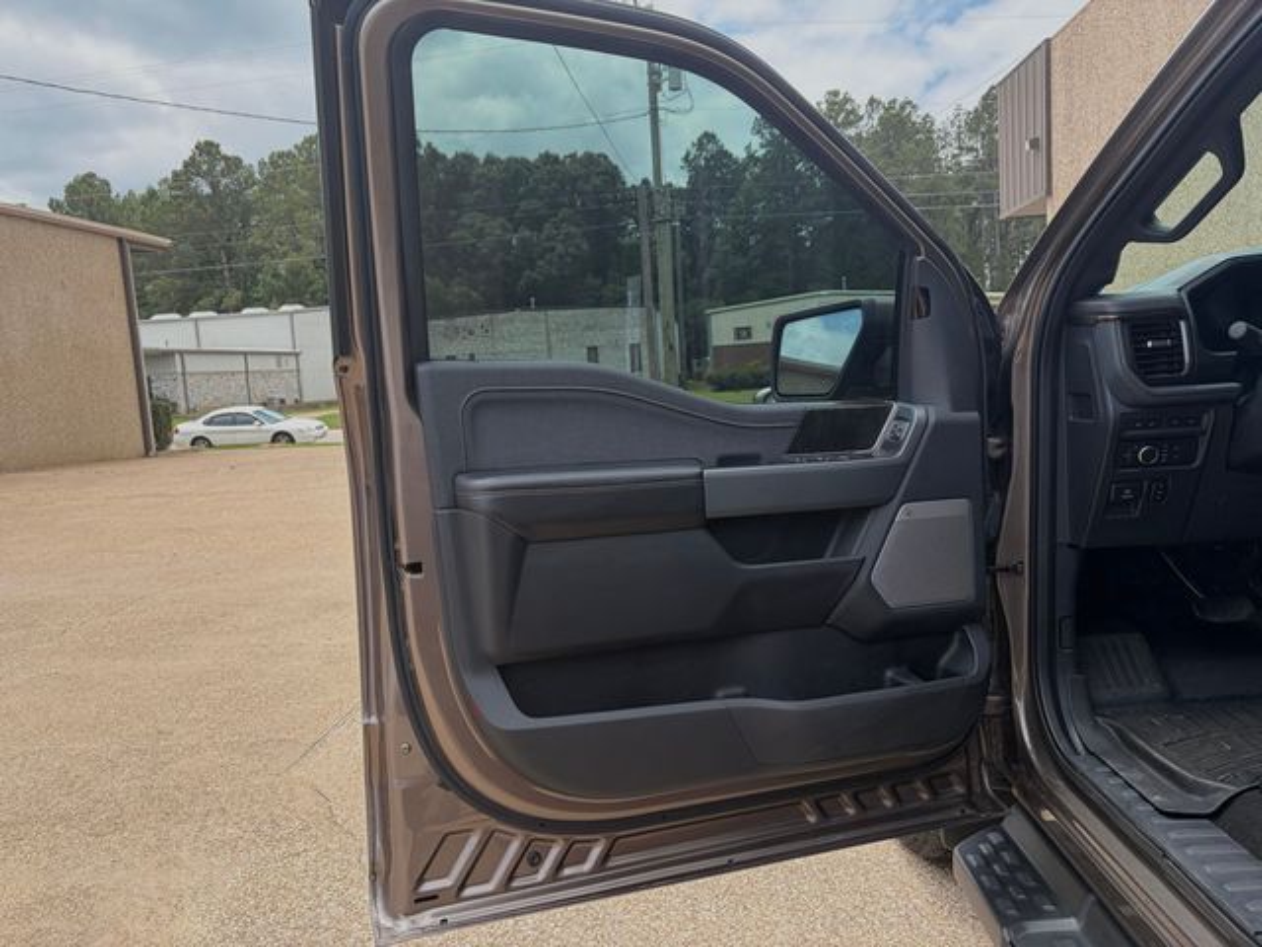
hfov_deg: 67.3
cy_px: 474
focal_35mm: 26
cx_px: 631
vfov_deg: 53.1
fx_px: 948
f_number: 1.6
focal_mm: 5.96
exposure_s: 1/2075
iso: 64
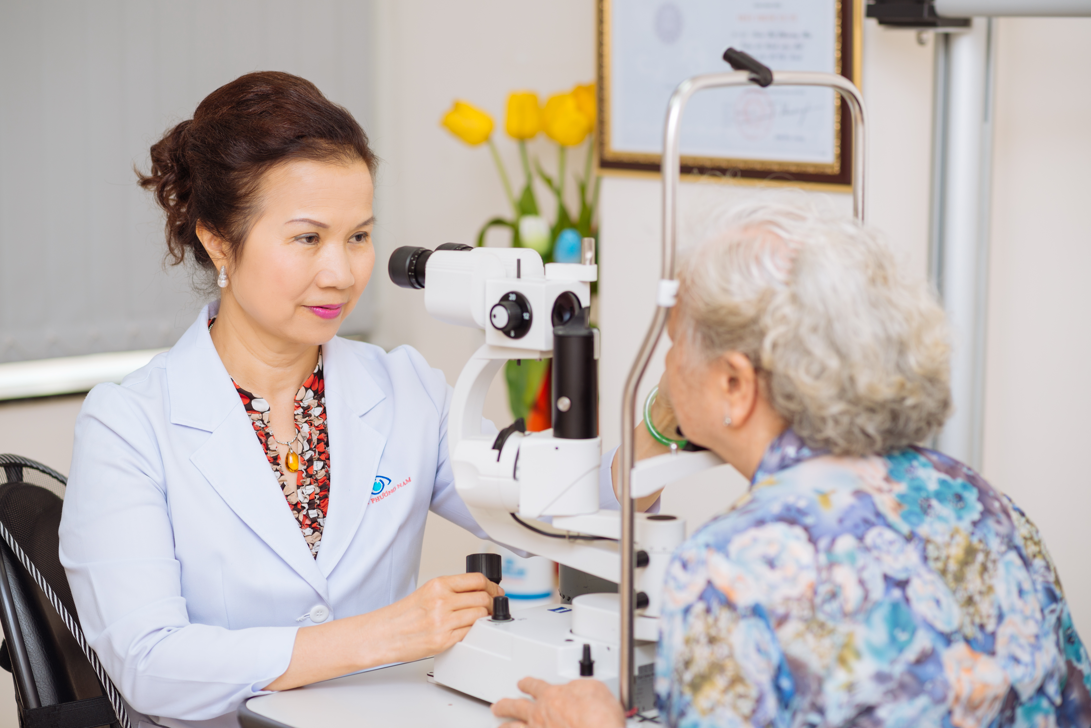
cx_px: 546
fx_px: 2577
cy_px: 364
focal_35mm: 85
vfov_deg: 16.1
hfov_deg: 23.9
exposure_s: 1/160
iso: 200
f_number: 2.8
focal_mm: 85
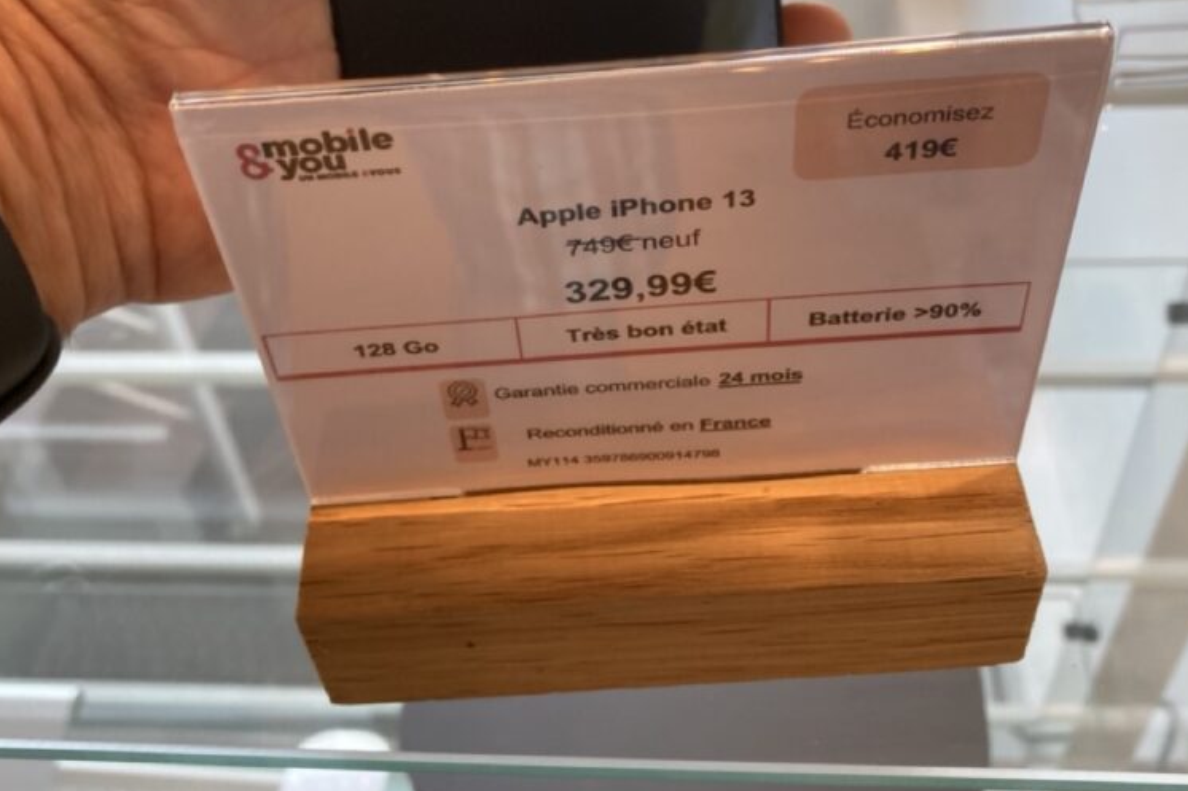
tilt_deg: -43.2
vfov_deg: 33.1
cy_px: 264
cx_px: 599
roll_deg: +3.8
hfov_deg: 48.5
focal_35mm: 40
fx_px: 1320
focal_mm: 3.99
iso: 80
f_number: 1.8
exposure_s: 1/60
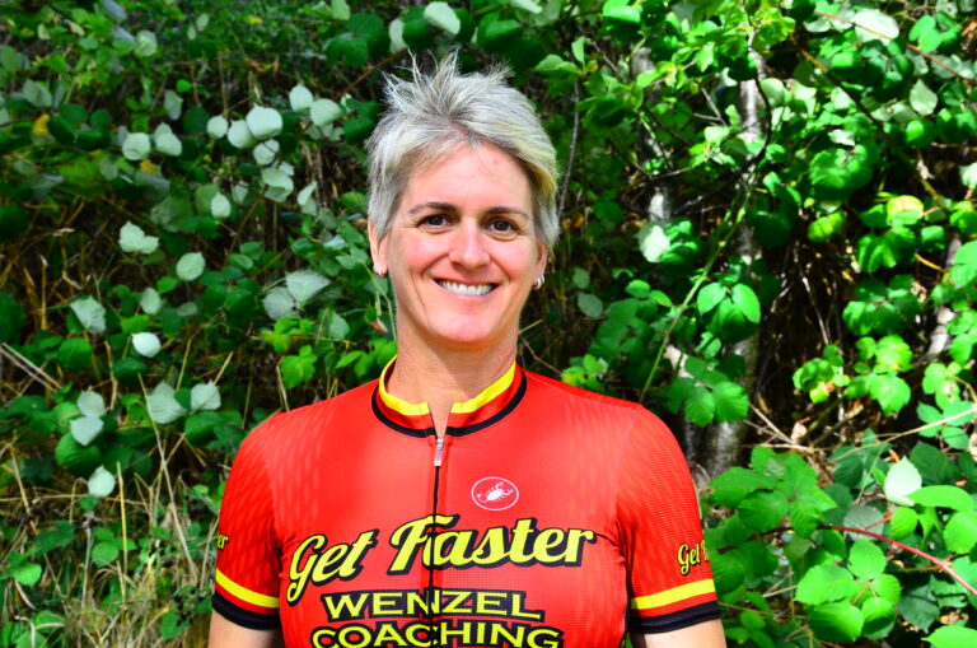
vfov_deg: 20.1
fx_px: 1828
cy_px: 324
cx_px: 488
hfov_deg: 29.9
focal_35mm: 68
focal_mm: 45
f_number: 9.5
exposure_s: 1/350
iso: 800
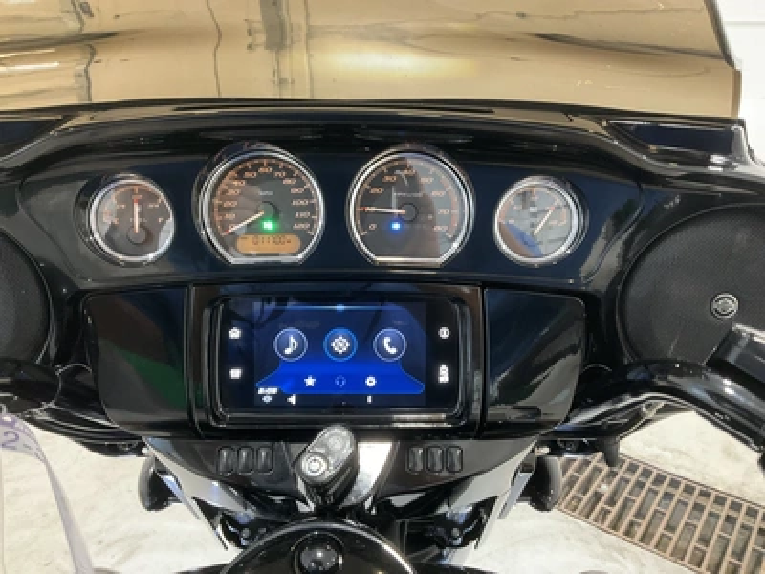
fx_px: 641
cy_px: 287
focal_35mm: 29
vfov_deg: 48.2
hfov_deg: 61.7
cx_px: 382
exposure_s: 1/53
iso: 320
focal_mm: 3
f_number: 1.8
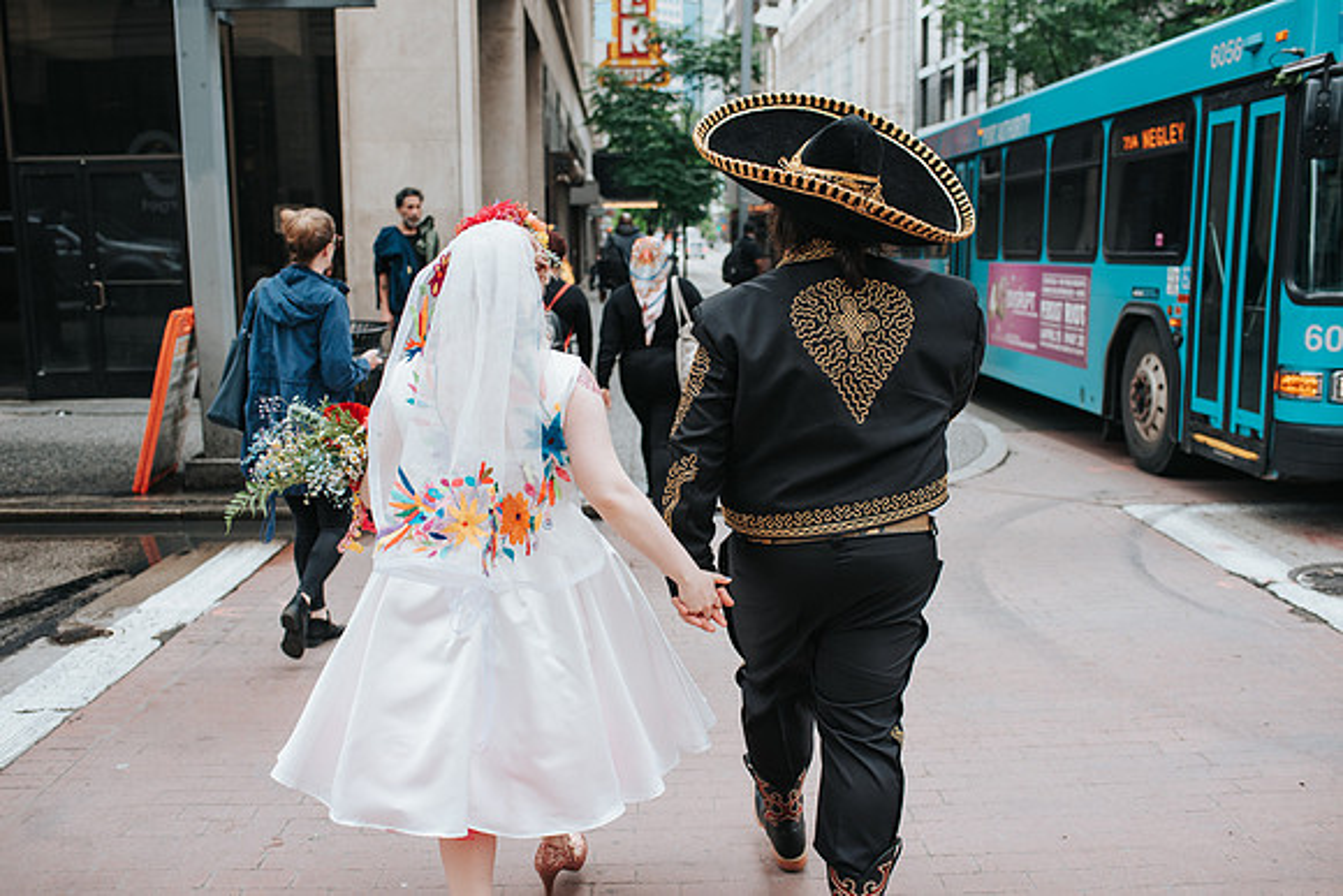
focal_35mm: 35
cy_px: 448
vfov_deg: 37.7
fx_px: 1313
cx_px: 672
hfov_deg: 54.2
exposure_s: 1/1250
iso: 560
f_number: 3.5
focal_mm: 35
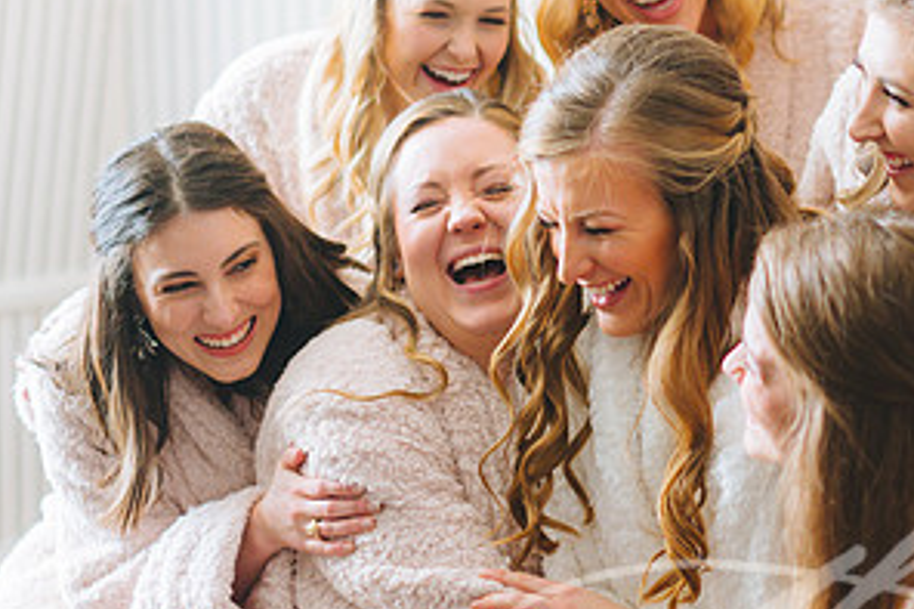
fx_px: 2664
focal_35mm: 105
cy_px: 371
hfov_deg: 19.3
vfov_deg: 13.0
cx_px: 745
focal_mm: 50
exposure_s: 1/400
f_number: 2
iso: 800
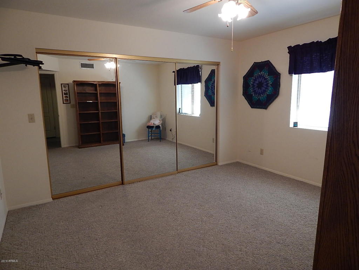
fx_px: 239
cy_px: 135
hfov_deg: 73.9
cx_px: 180
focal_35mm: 23
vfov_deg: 58.9
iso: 200
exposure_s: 1/30
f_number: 3
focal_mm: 4
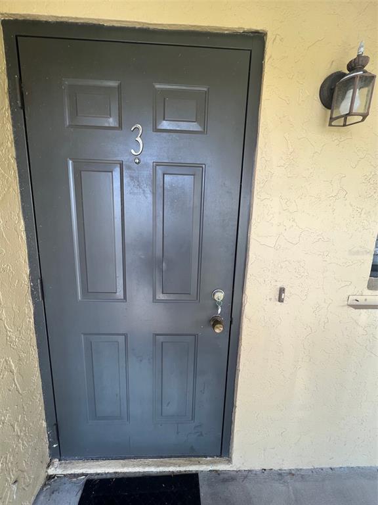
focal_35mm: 13
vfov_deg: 106.2
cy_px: 252
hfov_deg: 89.9
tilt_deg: -10.6
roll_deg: -1.7
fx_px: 189
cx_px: 189
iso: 40
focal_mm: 1.57
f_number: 1.8
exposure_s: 1/99
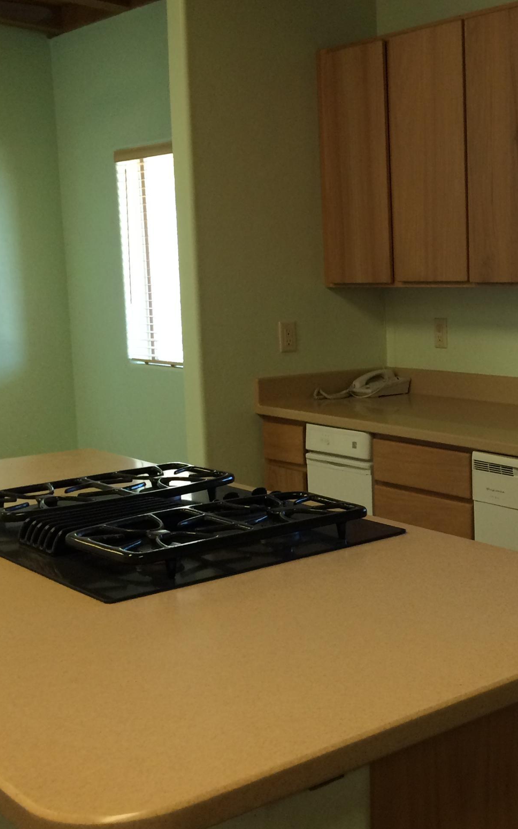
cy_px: 402
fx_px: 1084
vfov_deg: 41.8
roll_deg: +1.9
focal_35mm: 48
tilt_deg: -7.8
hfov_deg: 25.4
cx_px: 532
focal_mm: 4.15
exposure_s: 1/30
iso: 40
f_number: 2.2
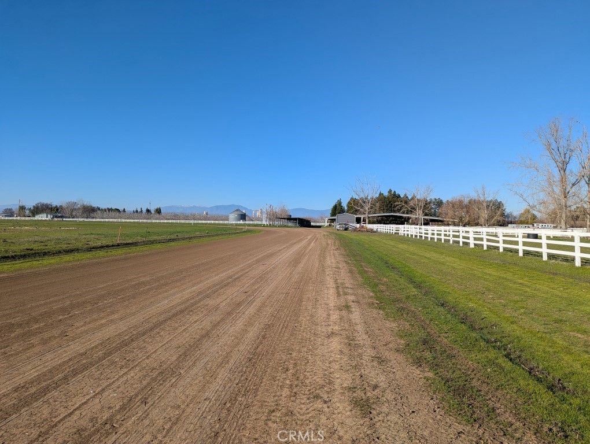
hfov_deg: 71.5
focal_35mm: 24
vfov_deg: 56.9
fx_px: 410
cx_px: 295
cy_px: 222
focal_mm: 6.81
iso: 40
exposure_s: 1/2358
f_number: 1.85
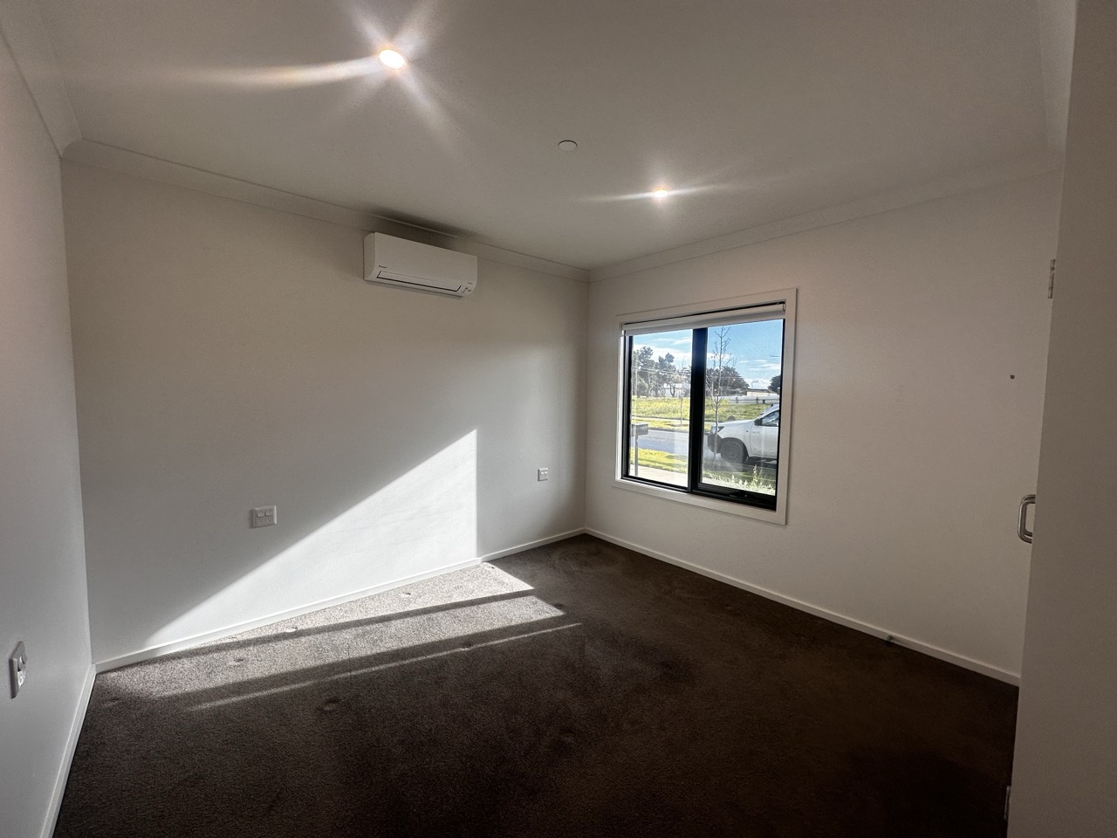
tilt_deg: -3.3
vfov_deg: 85.7
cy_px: 419
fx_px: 452
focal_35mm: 14
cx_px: 558
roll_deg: -0.7
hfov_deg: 102.1
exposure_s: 1/100
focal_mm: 2.22
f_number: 2.2
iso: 64
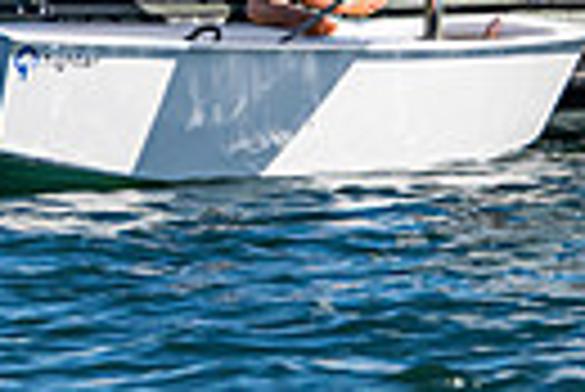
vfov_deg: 1.3
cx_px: 590
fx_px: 17521
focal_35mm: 1077
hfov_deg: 1.9
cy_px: -509
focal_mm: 180
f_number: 7.6
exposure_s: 1/1600
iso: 320
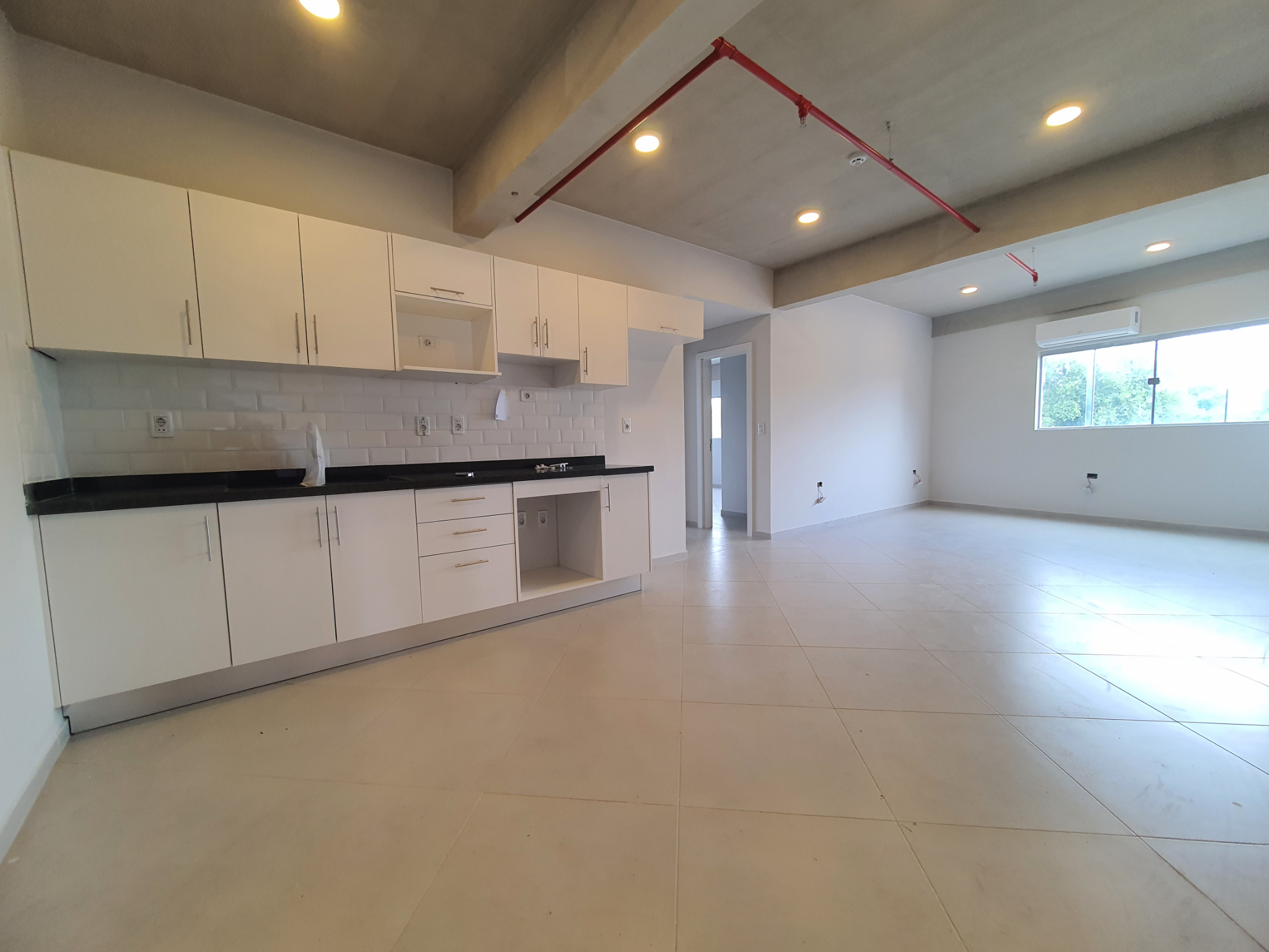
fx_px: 477
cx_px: 634
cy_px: 476
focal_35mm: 13
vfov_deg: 89.9
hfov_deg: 106.2
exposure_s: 1/50
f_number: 2.2
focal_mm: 1.8
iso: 80
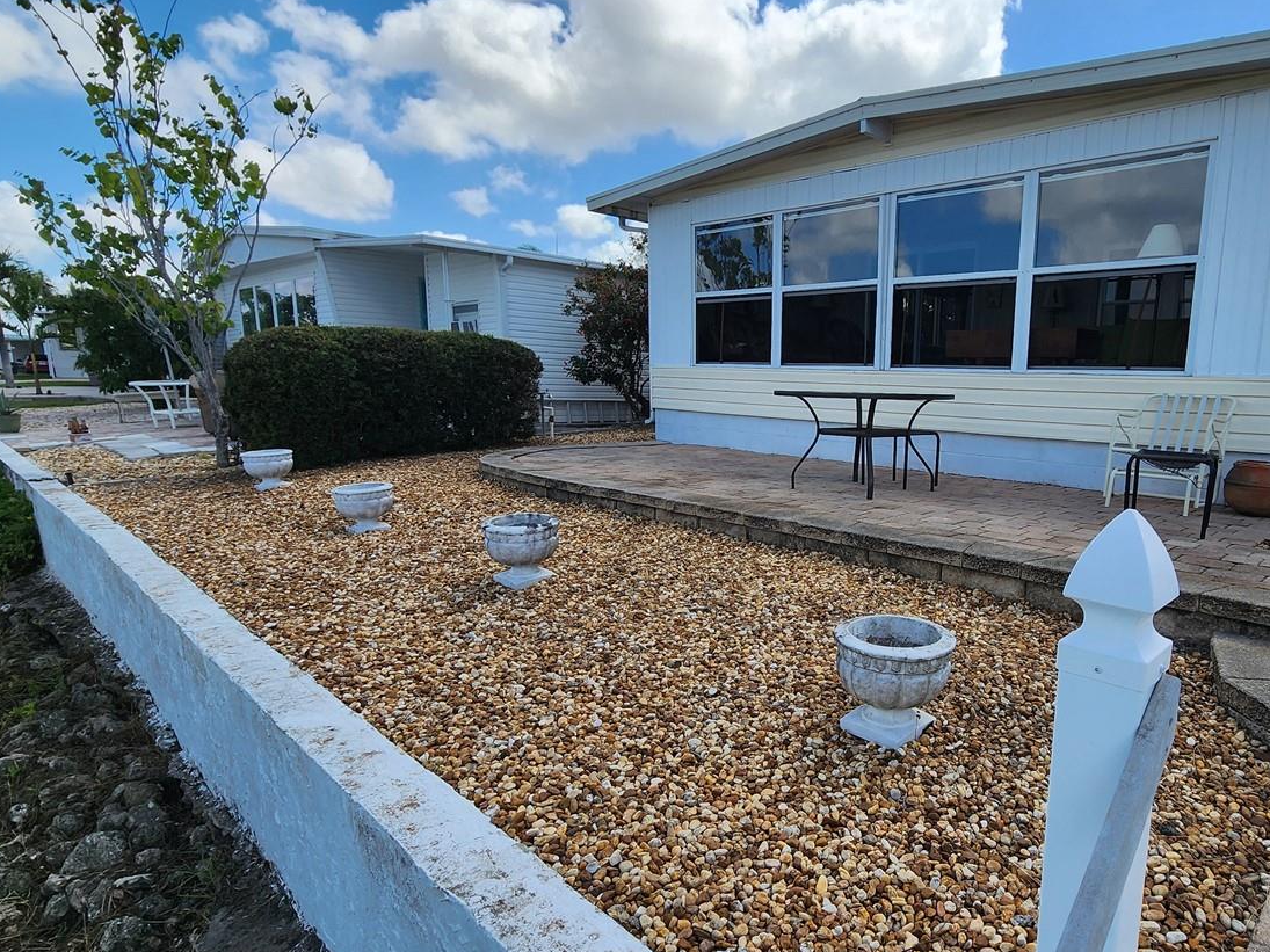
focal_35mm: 19
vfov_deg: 68.5
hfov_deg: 82.3
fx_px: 697
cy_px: 525
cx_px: 827
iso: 50
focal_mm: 2.2
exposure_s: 1/2016
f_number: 2.2
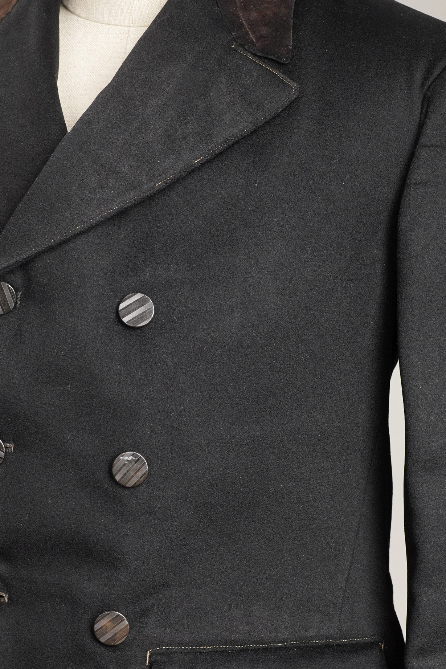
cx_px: 167
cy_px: 309
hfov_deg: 18.2
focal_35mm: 75
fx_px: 1393
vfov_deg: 27.0
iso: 400
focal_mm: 32
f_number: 5.6
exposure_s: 1/60
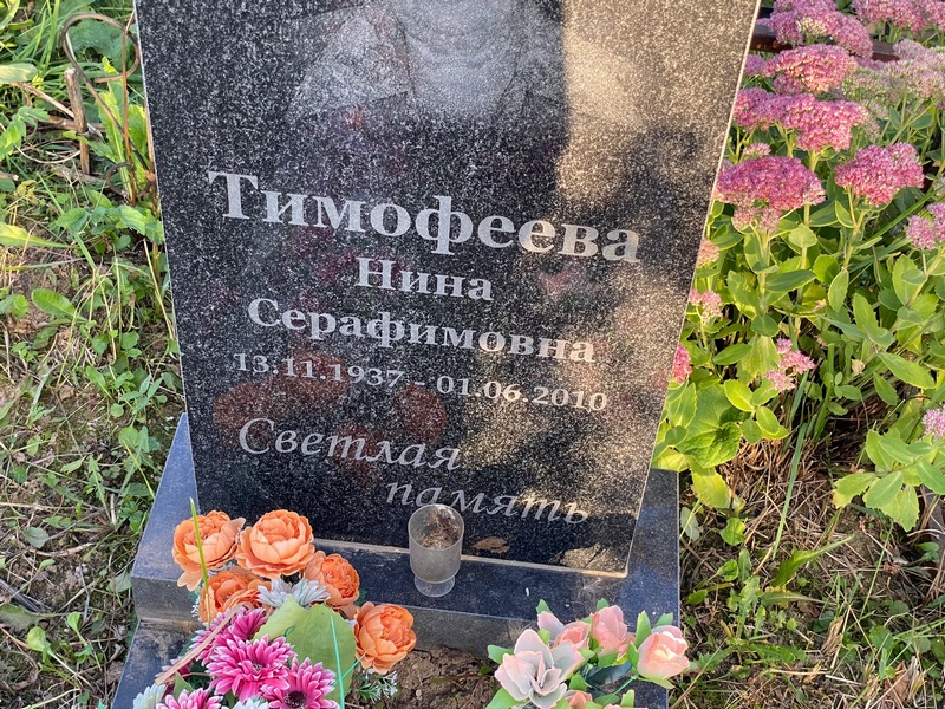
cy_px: 354
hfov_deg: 36.8
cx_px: 472
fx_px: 1420
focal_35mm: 52
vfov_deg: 28.0
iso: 40
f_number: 2
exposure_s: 1/121
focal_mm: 6
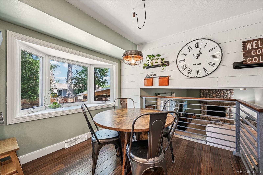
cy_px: 88
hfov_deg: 104.3
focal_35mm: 14
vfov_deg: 81.2
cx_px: 132
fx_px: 102
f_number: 10
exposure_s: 1/15
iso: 400
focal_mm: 14
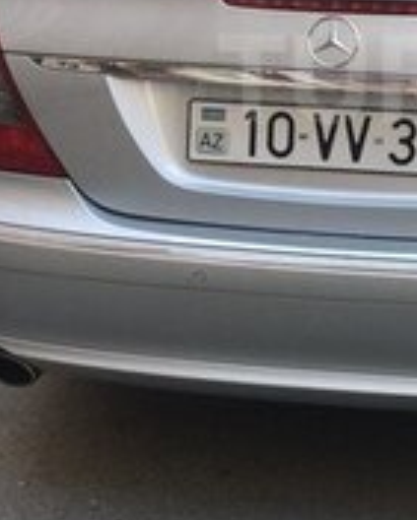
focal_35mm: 106
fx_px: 1634
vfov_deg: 17.9
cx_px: 521
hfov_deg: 14.0
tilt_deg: -17.4
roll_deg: -0.9
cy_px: 78
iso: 32
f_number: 2.2
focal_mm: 4.15
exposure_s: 1/357
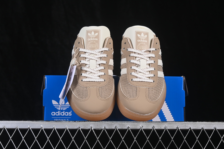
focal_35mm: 75
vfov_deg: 18.2
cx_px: 112
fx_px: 467
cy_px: 74
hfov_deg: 27.0
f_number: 8
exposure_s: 1/80
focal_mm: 50
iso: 160
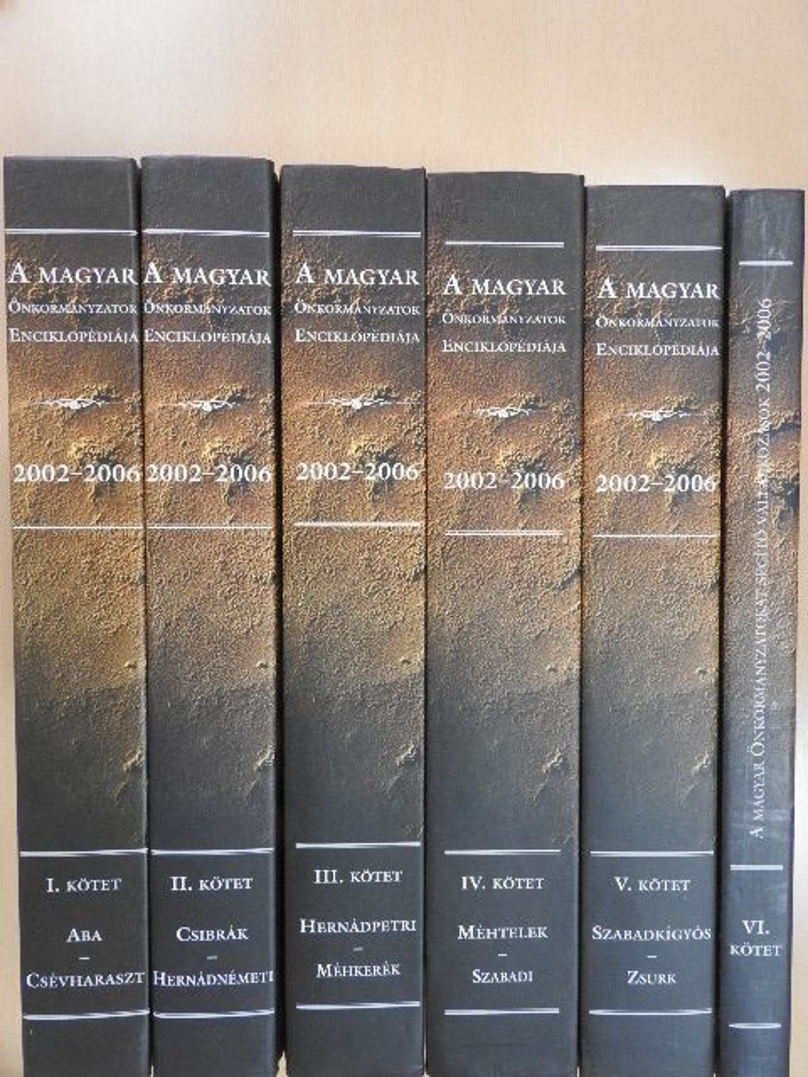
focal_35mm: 24
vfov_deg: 71.6
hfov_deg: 56.8
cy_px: 538
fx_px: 747
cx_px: 404
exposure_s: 1/13
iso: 400
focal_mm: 4.3
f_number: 4.8
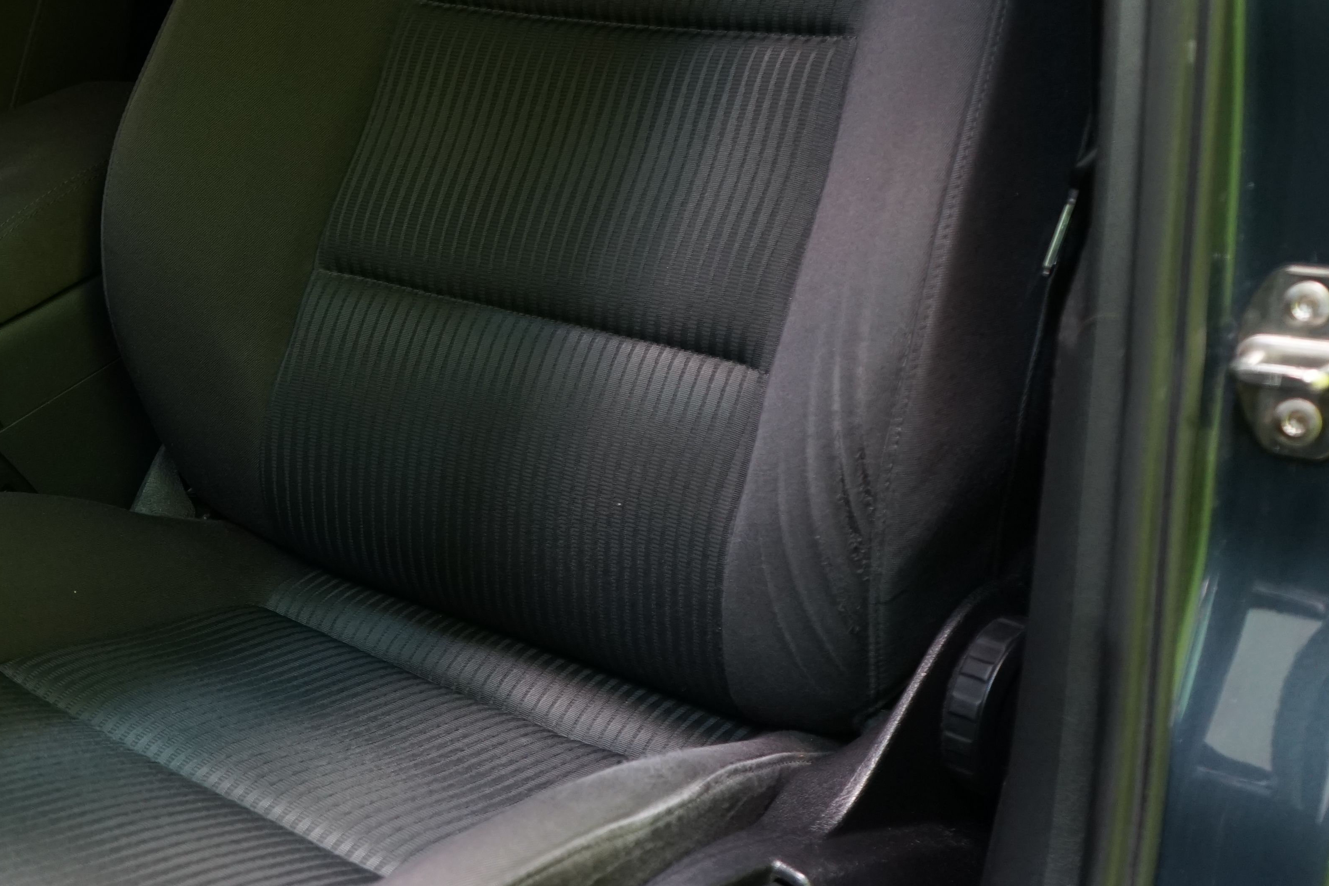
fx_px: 2030
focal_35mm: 55
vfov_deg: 24.6
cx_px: 241
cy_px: 342
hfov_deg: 35.0
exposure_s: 1/30
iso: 1000
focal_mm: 29
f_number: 3.5
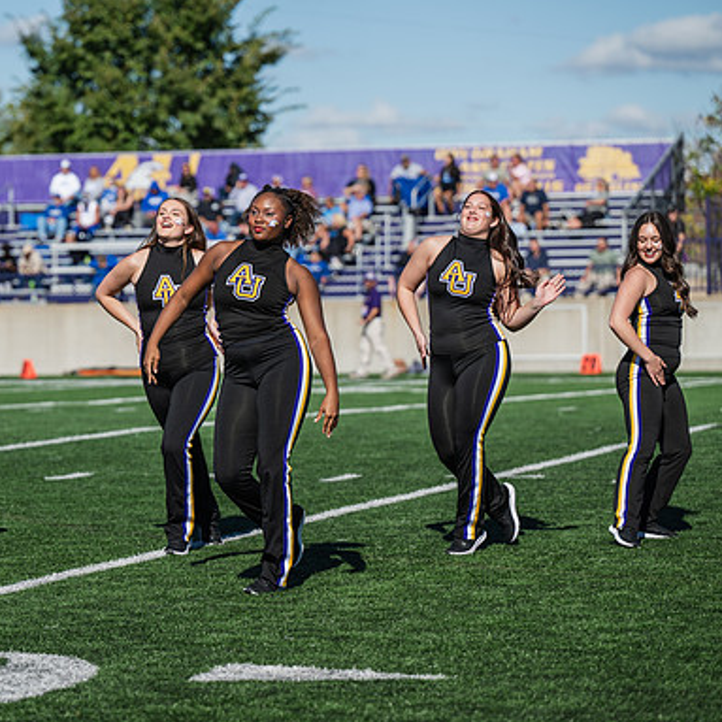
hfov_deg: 11.8
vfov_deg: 11.8
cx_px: 228
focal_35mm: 148
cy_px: 361
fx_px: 3492
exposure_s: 1/1600
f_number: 3.2
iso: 80
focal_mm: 115
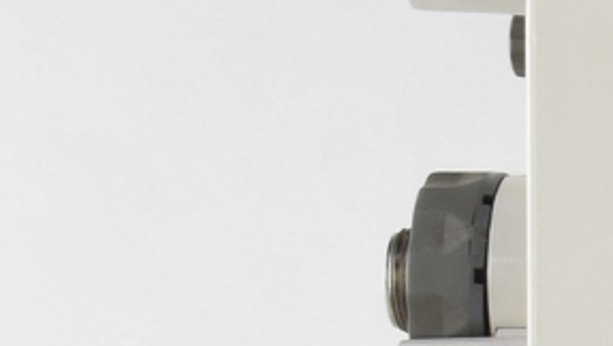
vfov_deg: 3.2
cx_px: 1971
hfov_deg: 5.3
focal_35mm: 381
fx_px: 6198
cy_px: 778
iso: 400
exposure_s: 1/25
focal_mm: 34
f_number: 10
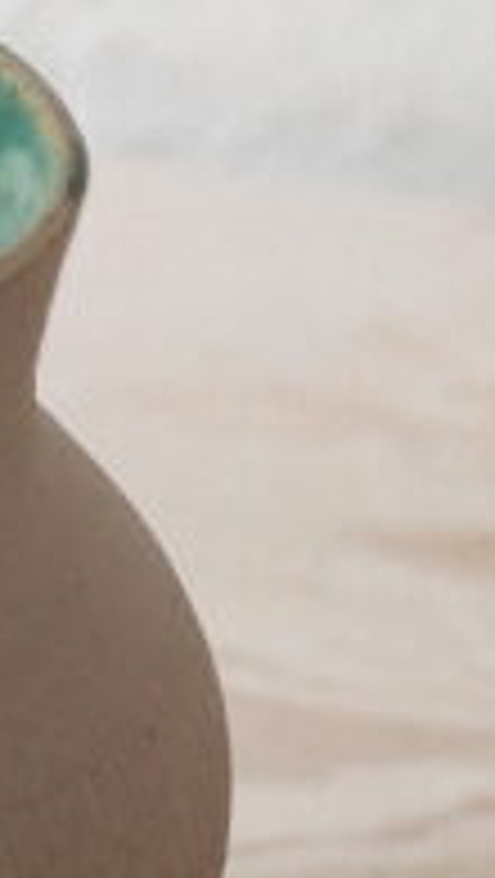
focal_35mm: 256
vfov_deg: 8.4
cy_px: 396
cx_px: -360
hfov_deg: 4.7
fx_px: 5961
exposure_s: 1/320
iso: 1250
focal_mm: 35
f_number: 2
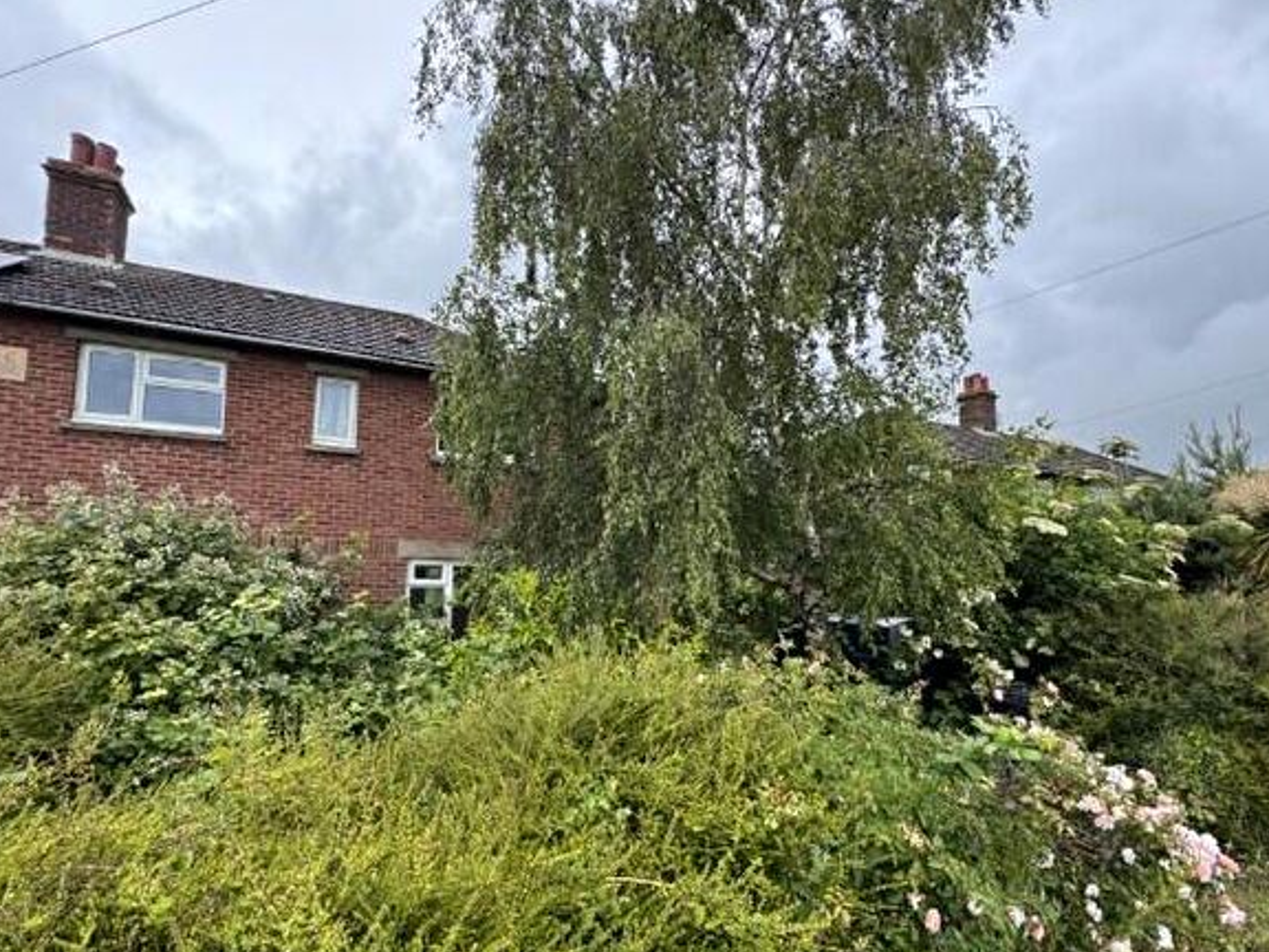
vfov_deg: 74.5
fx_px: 623
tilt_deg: +7.3
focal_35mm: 17
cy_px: 526
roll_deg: -0.6
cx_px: 615
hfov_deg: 91.0
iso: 40
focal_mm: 2.22
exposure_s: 1/273
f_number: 2.2
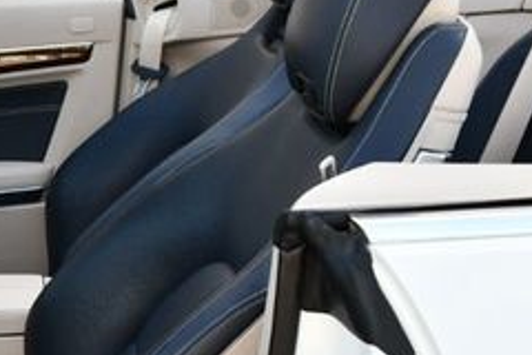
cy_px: 338
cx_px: -155
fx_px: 1419
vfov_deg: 14.1
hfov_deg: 19.6
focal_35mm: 96
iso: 360
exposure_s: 1/250
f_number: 5.6
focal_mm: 18
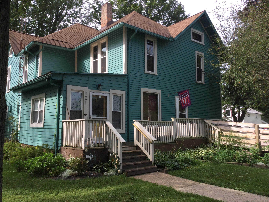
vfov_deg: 45.4
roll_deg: +0.3
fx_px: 241
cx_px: 134
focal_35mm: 31
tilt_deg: +6.1
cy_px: 101
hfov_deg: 58.4
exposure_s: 1/201
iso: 25
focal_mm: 3.3
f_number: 2.4
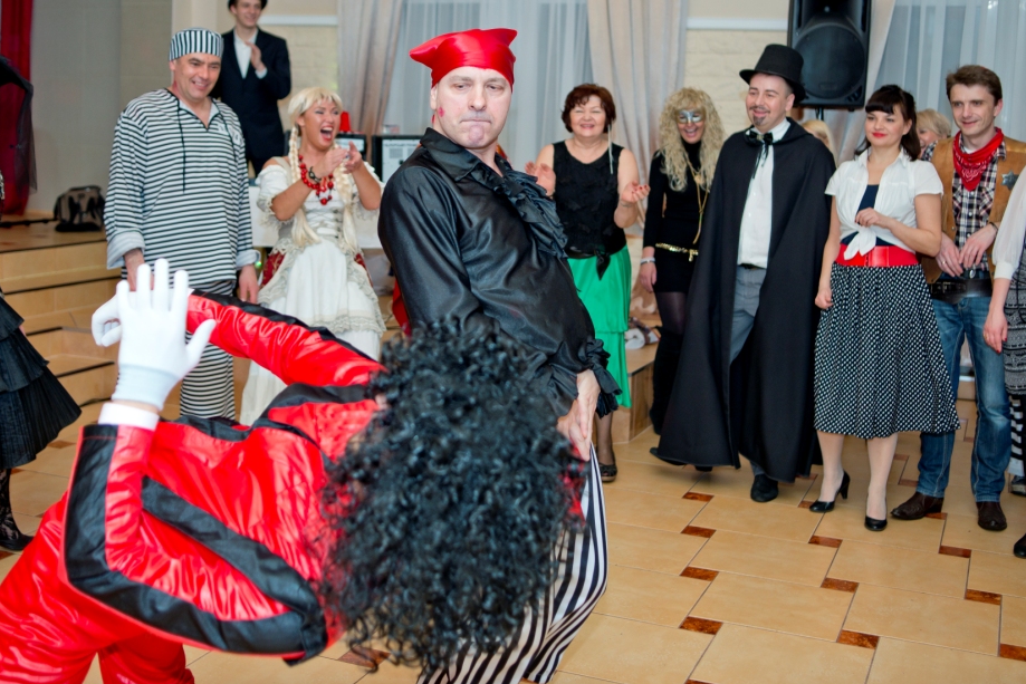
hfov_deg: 49.5
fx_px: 1112
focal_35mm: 39
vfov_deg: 34.2
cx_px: 458
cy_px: 305
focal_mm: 35
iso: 320
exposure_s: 1/320
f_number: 2.8
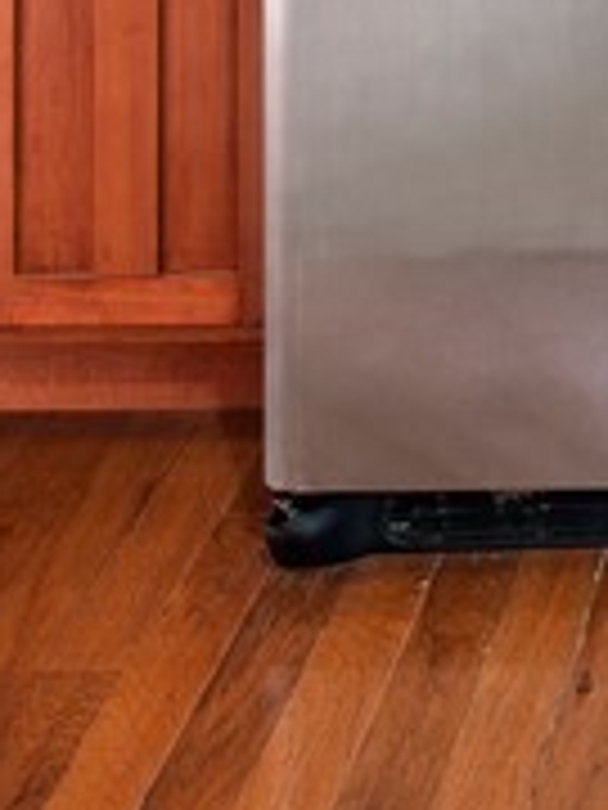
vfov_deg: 16.9
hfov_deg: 14.5
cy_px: -702
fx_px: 2178
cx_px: 982
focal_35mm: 93
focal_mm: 16
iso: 250
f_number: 9
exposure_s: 4
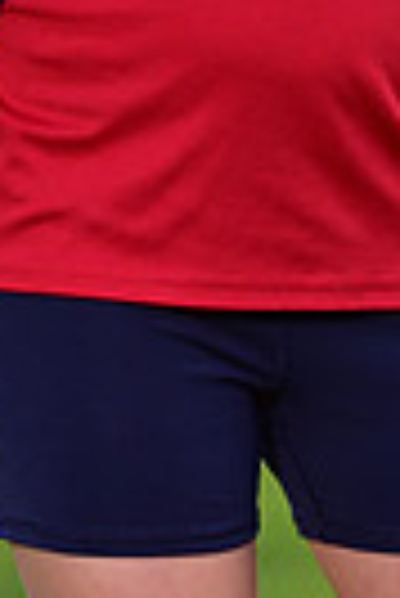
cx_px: 227
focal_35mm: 675
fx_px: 11220
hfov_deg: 2.0
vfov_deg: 3.0
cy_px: -328
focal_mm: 155
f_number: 5.6
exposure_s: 1/250
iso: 125
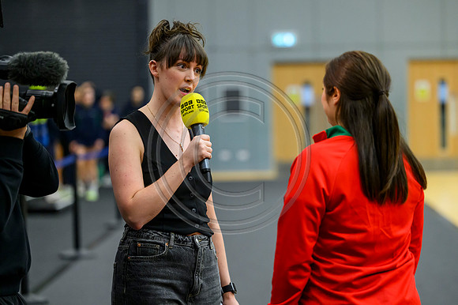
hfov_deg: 16.2
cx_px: 242
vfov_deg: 10.8
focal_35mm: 127
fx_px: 1612
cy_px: 144
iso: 5000
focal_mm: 120
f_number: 2.8
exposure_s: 1/800
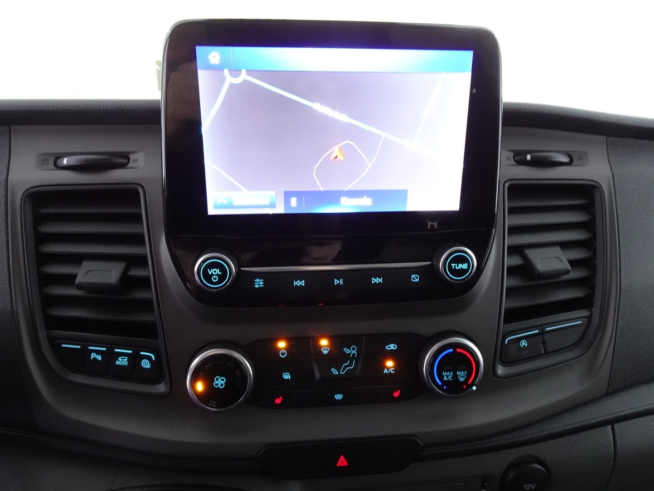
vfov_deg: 56.8
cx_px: 327
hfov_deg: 71.6
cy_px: 246
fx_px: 453
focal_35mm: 24
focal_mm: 4.25
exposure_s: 1/8
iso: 800
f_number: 3.5
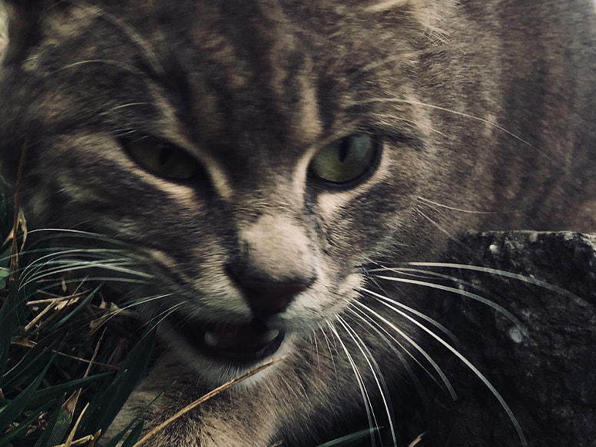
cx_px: 98
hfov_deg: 31.2
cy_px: 176
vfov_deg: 24.4
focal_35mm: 60
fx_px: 1033
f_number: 2.2
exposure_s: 1/159
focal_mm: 4.15
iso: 25
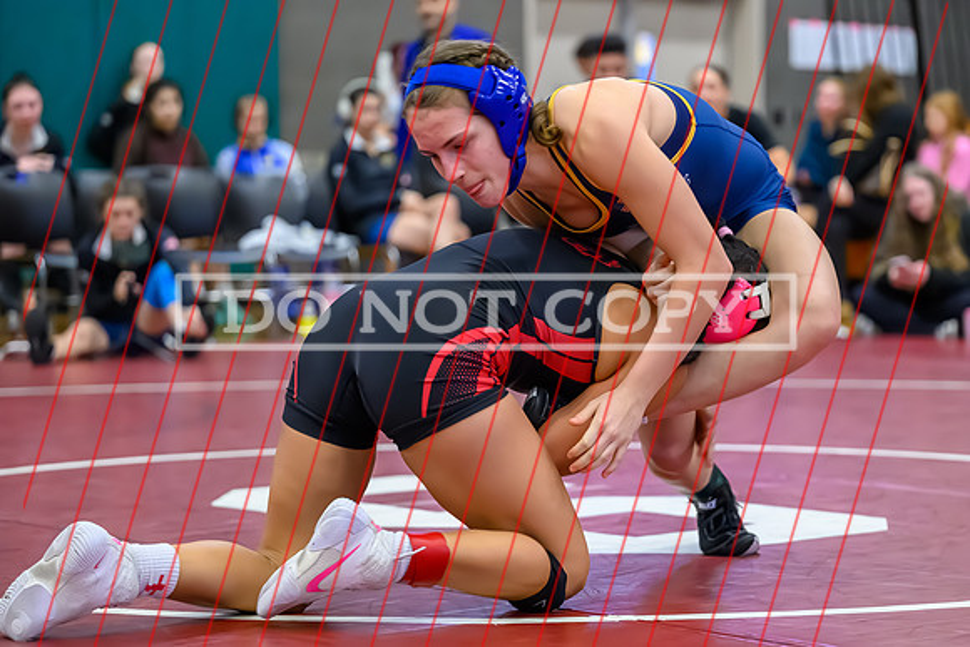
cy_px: 296
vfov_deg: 12.5
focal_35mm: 110
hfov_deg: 18.6
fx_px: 2955
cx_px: 584
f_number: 2.8
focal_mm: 90
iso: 10000
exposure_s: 1/500
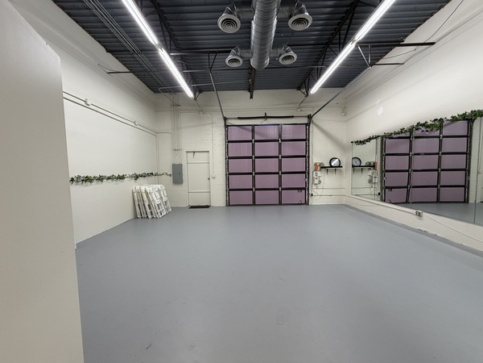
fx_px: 195
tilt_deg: -4.2
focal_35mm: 14
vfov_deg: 85.7
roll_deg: +1.5
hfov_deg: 102.1
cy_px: 182
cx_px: 242
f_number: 2.2
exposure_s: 1/120
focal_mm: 2.22
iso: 200
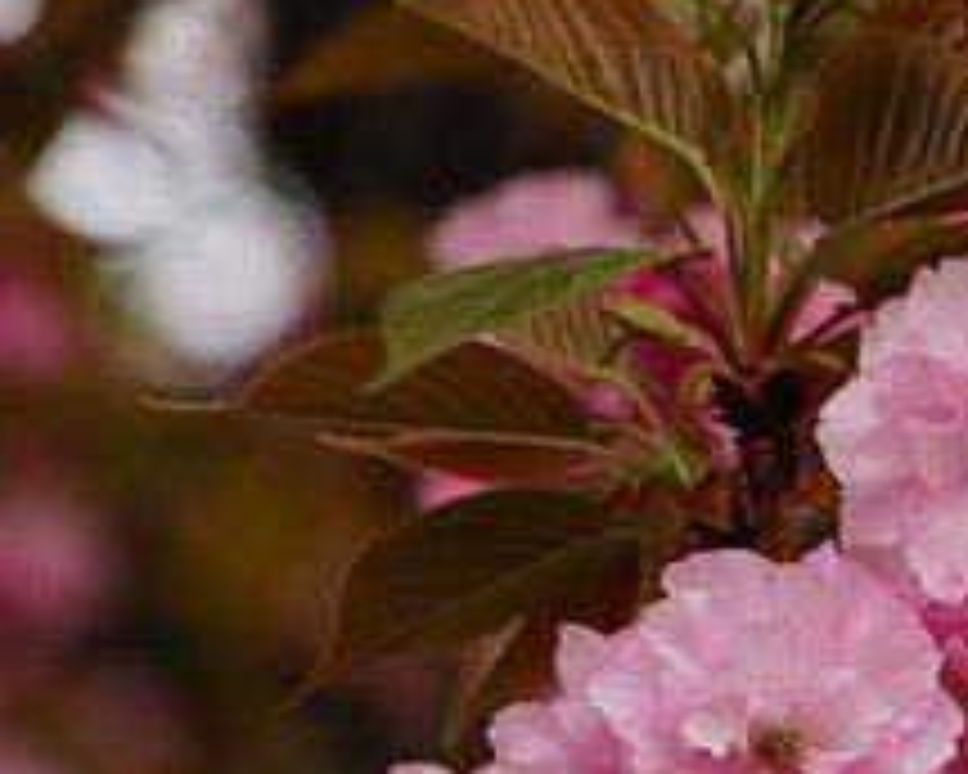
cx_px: 927
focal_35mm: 669
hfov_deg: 2.9
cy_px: 646
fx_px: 19166
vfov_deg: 2.3
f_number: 8
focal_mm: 300
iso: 1000
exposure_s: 1/500
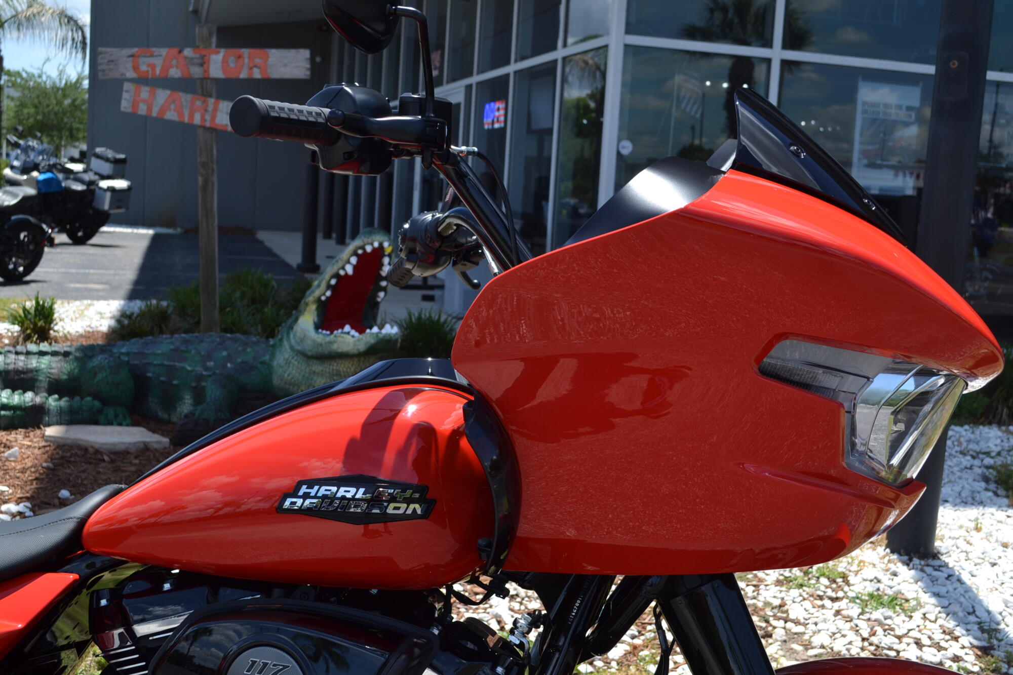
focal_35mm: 45
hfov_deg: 43.6
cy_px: 338
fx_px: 1266
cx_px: 506
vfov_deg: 29.9
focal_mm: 30
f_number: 7.1
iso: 100
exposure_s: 1/200
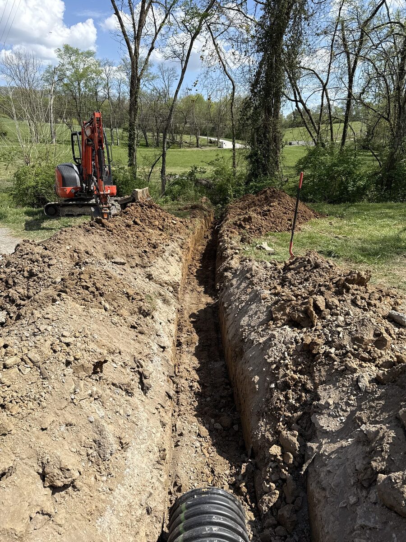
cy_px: 271
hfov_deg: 56.8
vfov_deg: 71.6
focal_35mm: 24
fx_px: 375
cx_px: 203
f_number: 1.78
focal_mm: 6.76
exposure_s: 1/3953
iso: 80
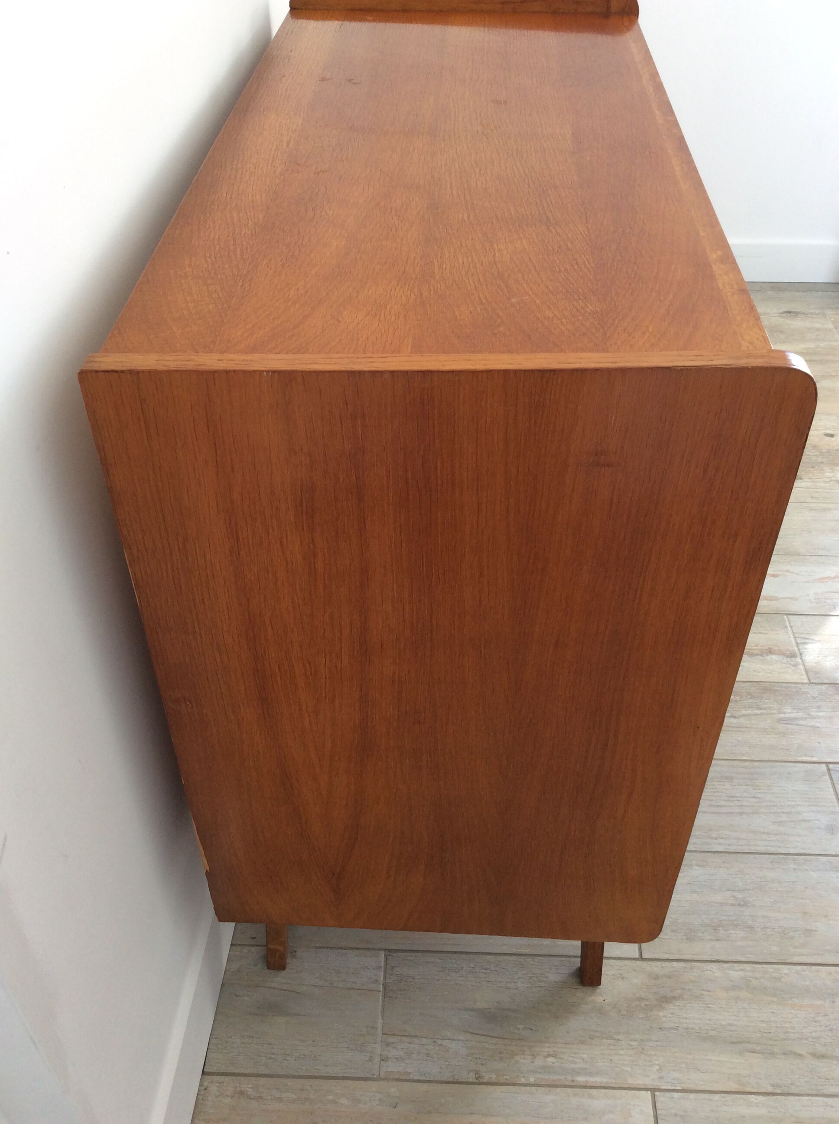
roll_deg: +2.2
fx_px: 1037
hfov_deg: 44.1
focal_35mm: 32
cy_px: 562
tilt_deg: -40.7
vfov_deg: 56.9
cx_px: 420
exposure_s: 1/25
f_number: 2.4
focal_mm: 3.3
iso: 40
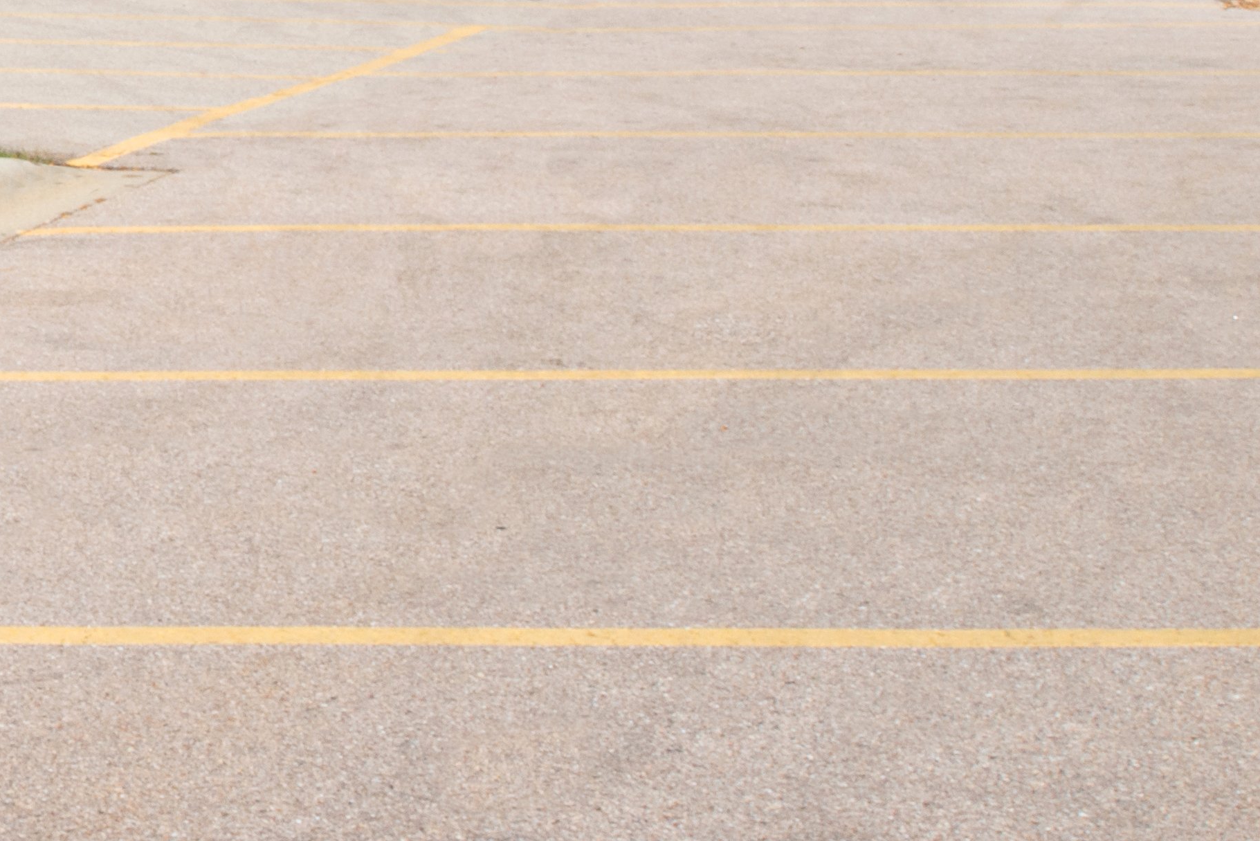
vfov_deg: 12.5
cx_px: -887
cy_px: -814
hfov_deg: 17.7
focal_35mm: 97
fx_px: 3396
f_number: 32
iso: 400
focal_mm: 24
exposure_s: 1/80
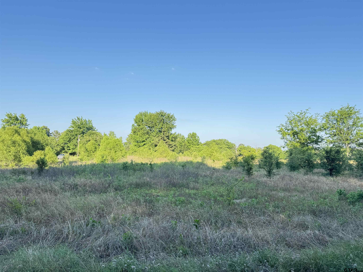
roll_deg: -2.1
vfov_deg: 56.8
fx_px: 252
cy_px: 136
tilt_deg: +2.9
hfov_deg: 71.6
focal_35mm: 24
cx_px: 182
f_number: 1.78
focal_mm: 6.76
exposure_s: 1/730
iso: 80
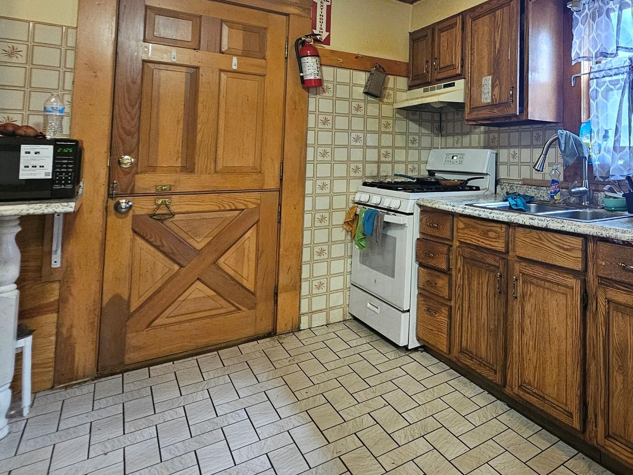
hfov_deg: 68.0
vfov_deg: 58.8
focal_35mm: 22
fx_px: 402
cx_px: 520
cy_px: 136
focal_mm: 2.2
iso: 500
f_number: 2.2
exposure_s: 1/30
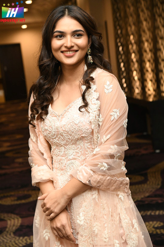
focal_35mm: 82
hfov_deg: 16.7
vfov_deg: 24.8
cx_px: 82
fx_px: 560
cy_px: 124
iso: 4000
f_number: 6.3
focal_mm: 82
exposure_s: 1/125
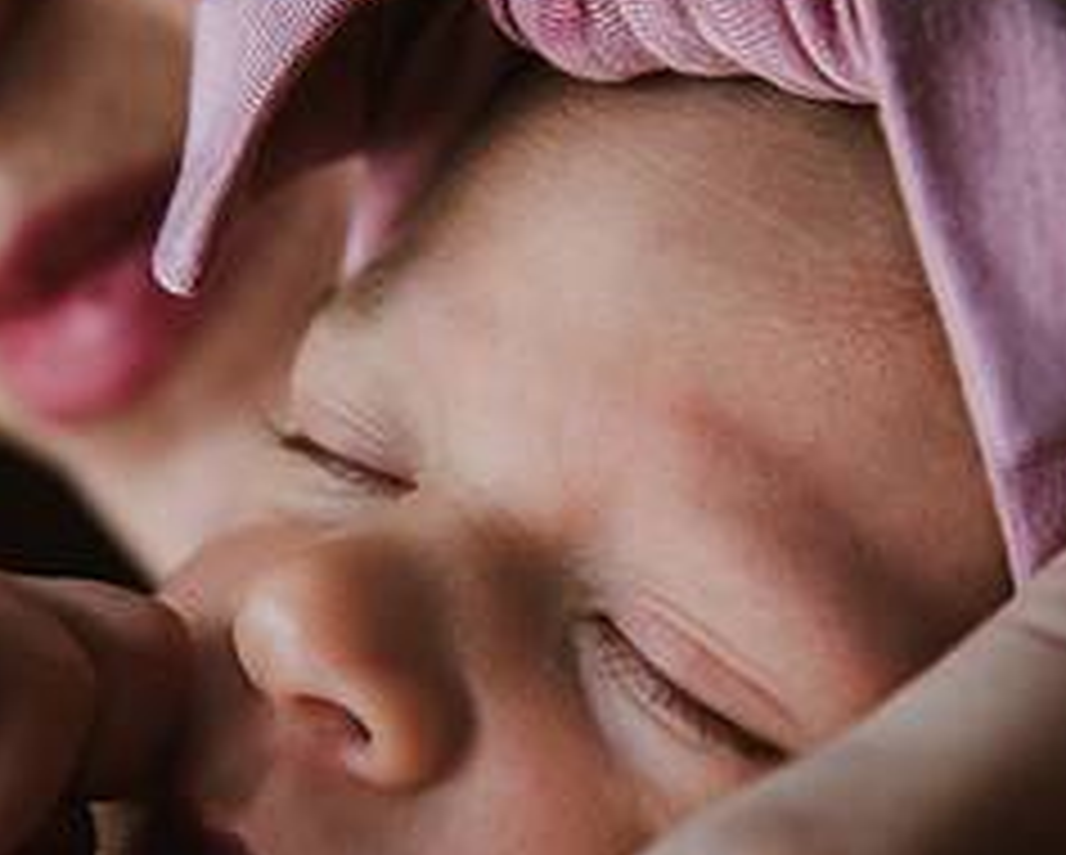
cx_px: 499
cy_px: 587
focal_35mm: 179
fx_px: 5652
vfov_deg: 8.6
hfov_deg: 10.8
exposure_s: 1/80
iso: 140
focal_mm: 78
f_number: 5.6
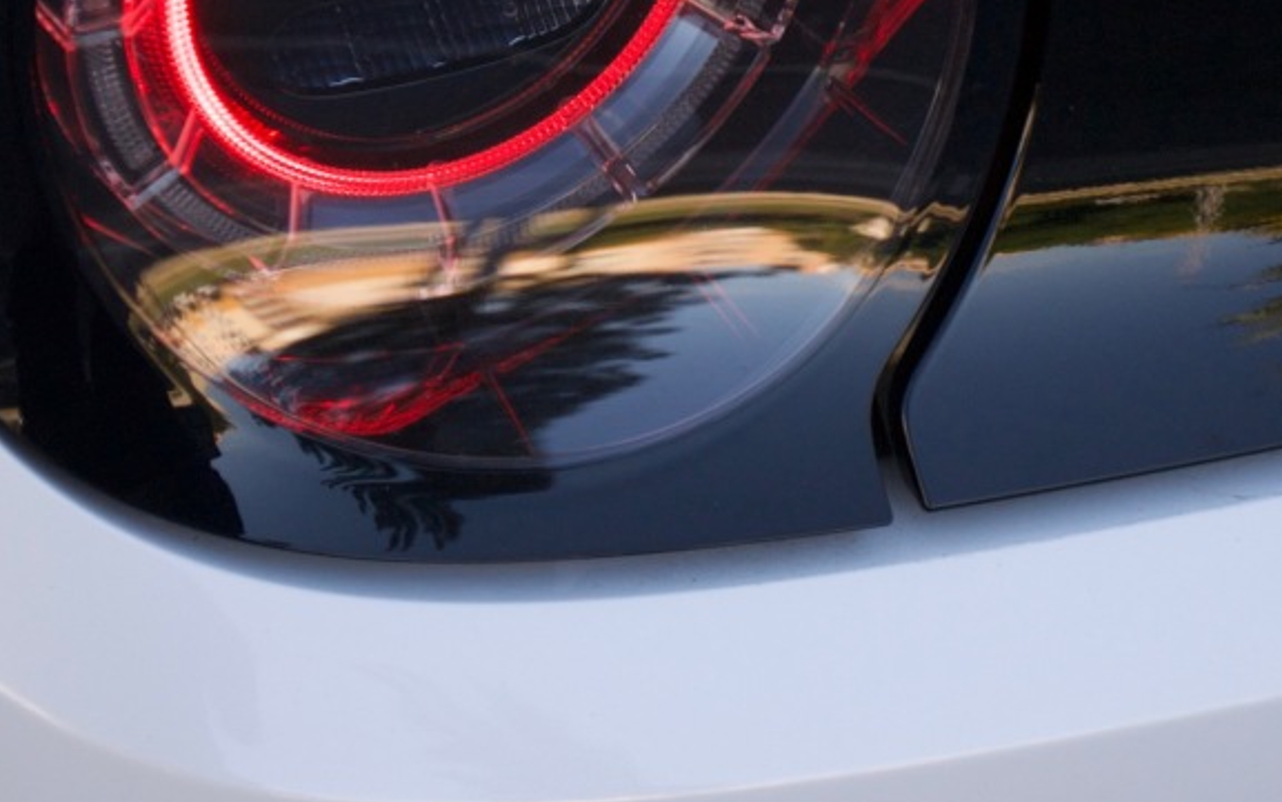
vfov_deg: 8.2
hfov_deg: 13.1
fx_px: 5557
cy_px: -53
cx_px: 800
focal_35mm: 159
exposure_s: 1/125
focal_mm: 50
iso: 180
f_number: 5.6
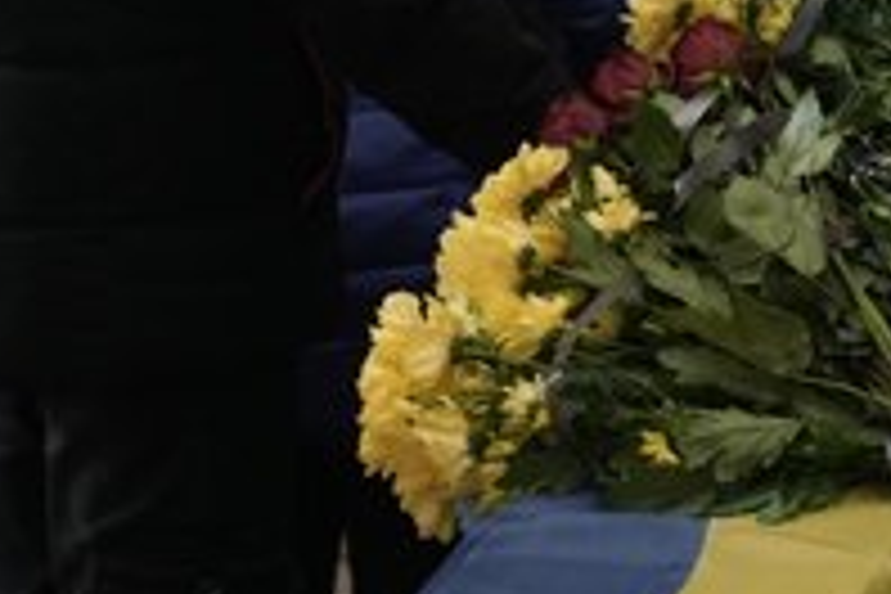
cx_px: 864
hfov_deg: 19.7
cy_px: 74
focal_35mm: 101
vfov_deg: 13.4
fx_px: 2500
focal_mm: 50
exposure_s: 1/60
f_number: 3.2
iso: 5000
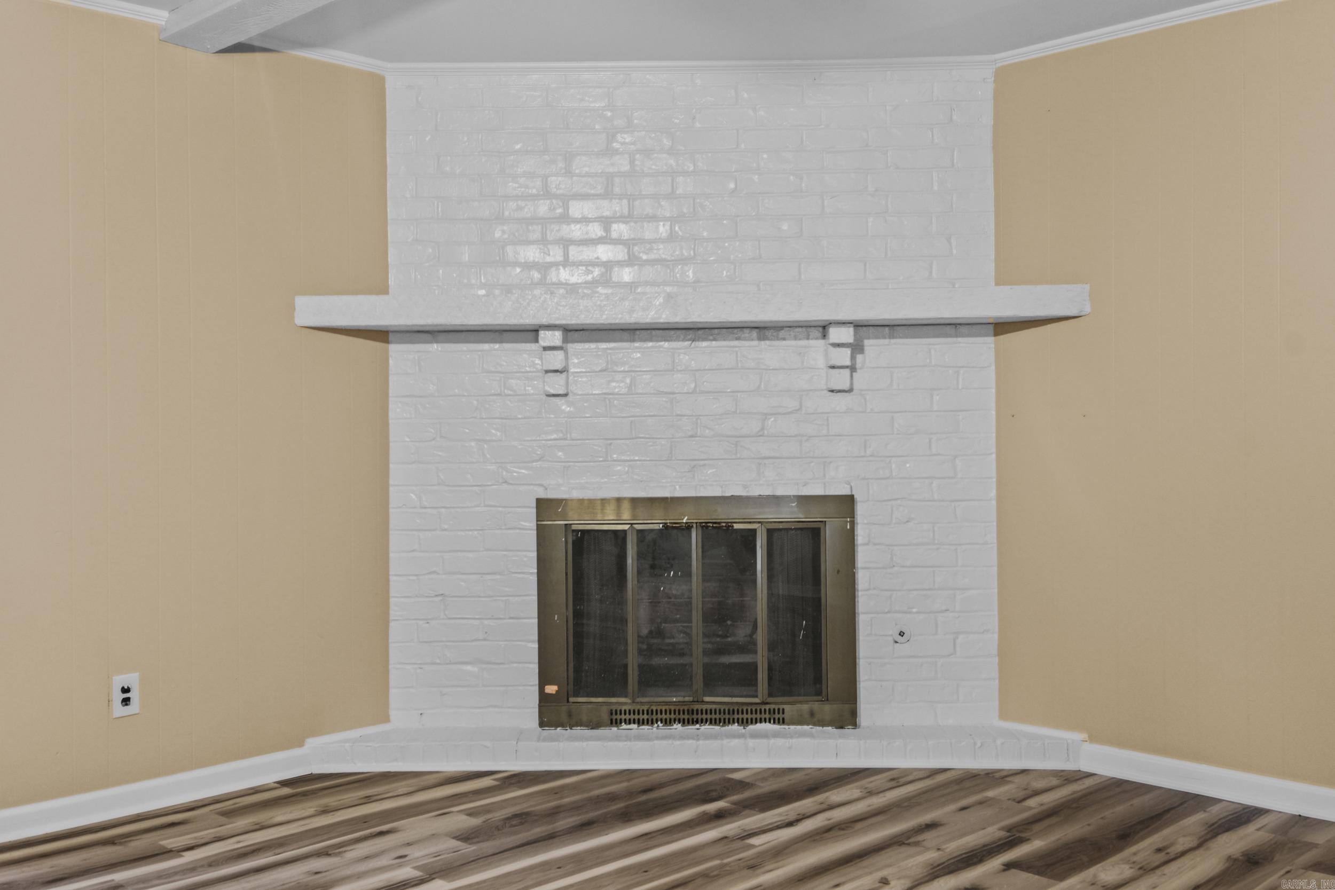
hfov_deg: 57.2
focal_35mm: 33
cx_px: 668
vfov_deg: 40.0
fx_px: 1224
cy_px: 445
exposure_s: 1.3
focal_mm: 21.9
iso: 400
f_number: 9
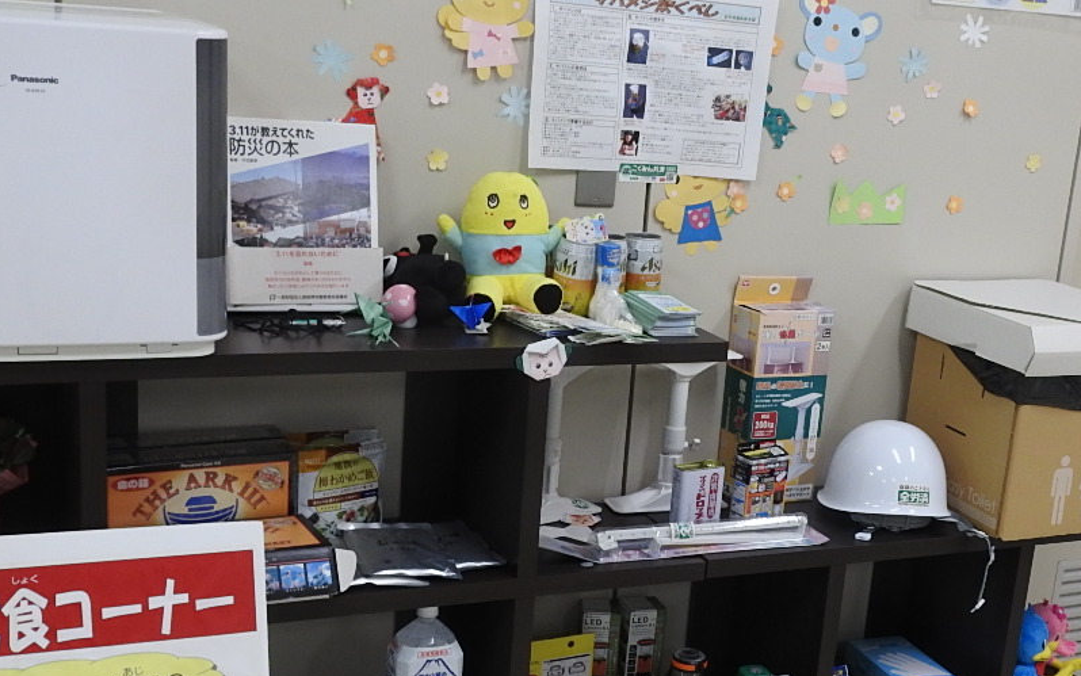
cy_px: 434
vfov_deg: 25.3
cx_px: 669
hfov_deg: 39.3
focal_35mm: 51
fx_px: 1503
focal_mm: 4.3
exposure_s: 1/30
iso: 110
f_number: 3.3
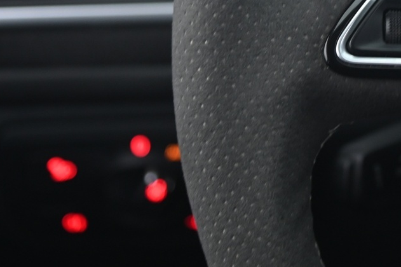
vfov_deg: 6.5
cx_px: 306
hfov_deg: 9.7
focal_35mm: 211
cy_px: 4
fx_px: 2349
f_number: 4
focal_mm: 82
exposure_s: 1/13
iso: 2000
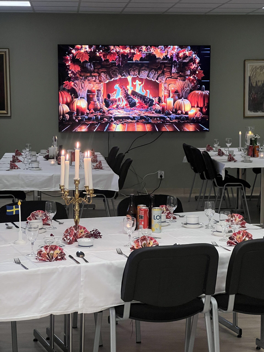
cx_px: 132
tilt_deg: -5.6
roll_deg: +0.2
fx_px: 783
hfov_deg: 19.1
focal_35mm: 77
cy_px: 176
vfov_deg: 25.3
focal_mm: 9
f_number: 2.8
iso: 800
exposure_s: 1/60
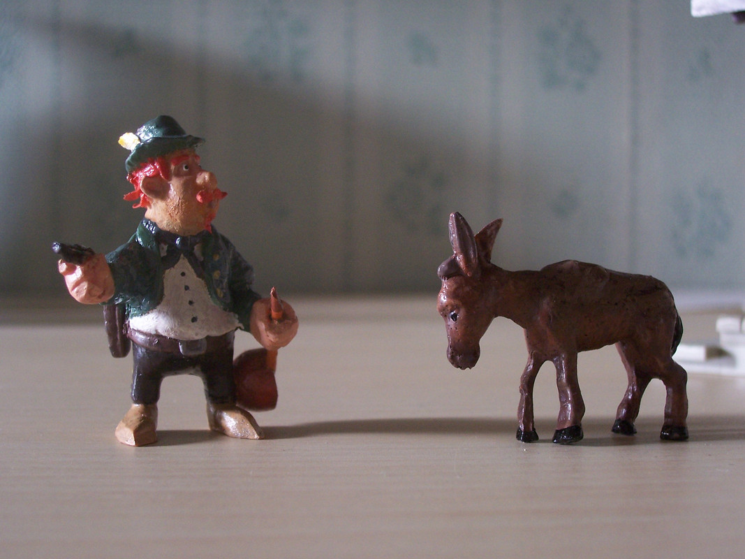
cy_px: 280
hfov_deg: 36.2
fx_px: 1141
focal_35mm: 53
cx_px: 372
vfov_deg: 27.5
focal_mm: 8.6
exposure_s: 1/8
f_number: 3.4
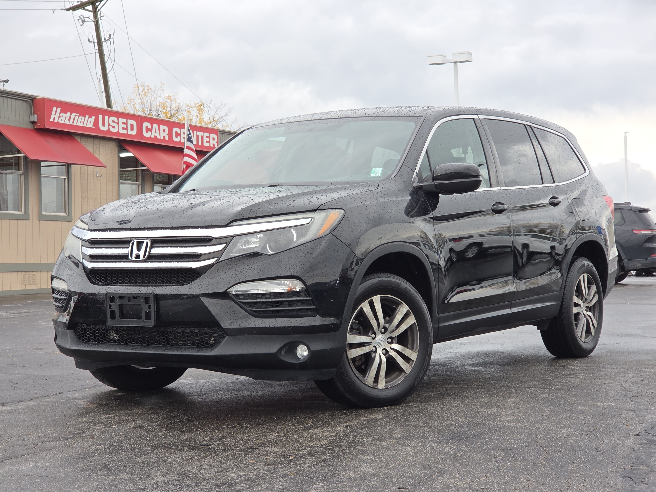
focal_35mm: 69
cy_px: 246
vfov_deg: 21.3
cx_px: 328
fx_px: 1308
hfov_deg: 28.2
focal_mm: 7
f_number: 2.4
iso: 40
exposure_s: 1/120
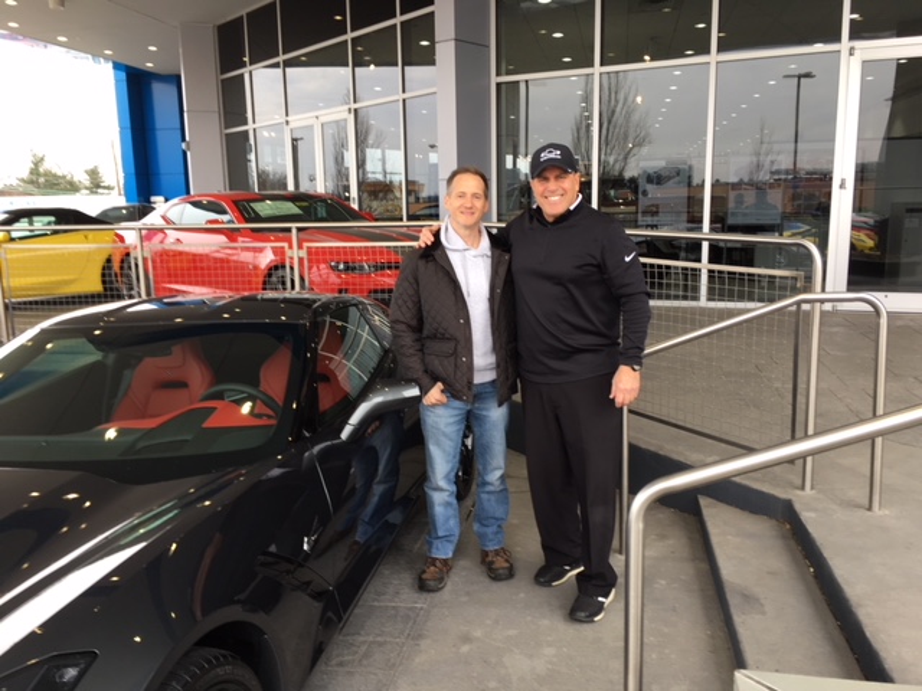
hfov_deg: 61.7
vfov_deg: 48.2
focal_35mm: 29
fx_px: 772
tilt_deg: -9.7
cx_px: 461
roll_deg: +0.7
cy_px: 346
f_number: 2.2
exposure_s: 1/40
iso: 25
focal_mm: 4.15
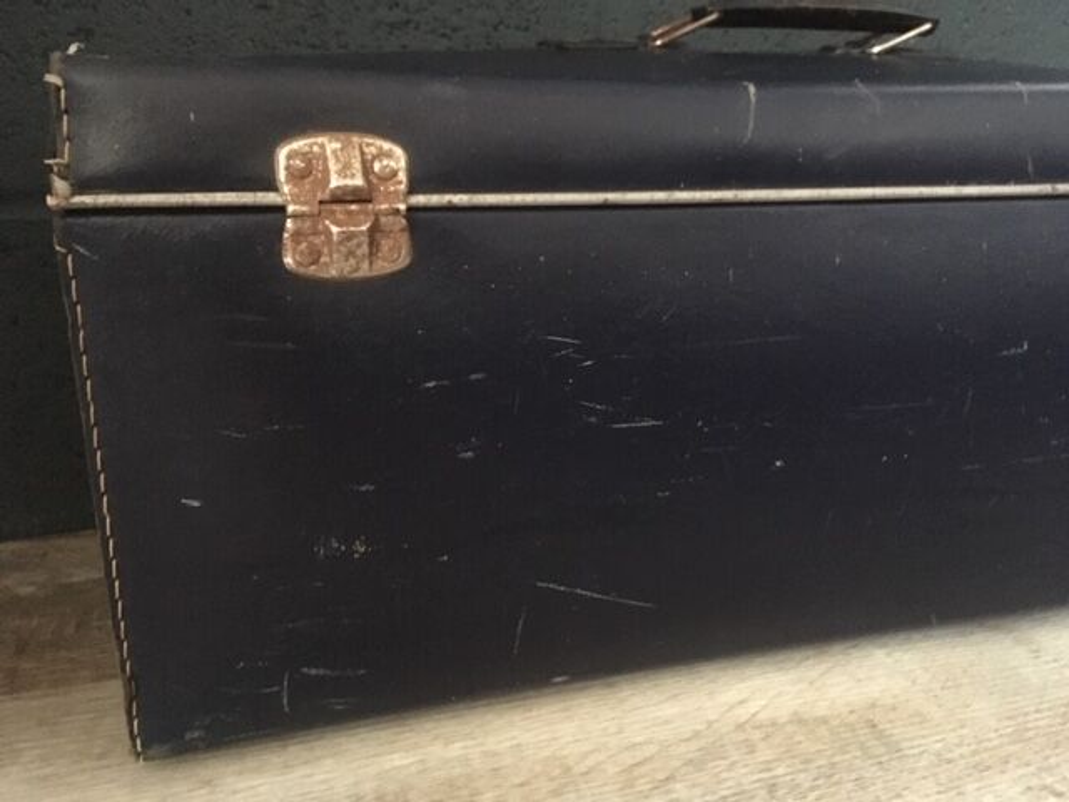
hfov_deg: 61.7
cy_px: 401
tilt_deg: -15.8
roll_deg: -1.2
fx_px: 896
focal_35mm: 29
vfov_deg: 48.2
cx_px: 534
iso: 800
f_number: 2.2
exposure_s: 1/17
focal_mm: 4.15
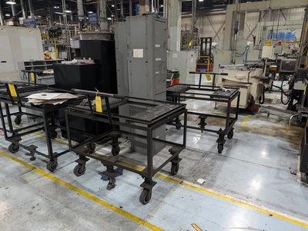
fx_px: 214
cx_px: 154
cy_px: 116
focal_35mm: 24
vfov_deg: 56.9
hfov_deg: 71.5
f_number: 1.68
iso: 1322
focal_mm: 6.9
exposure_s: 1/325
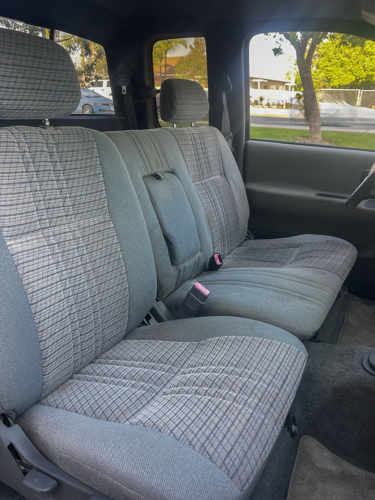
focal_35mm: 25
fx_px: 361
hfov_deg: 54.9
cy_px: 250
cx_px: 188
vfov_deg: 69.4
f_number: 1.6
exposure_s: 1/121
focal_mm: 5.1
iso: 40
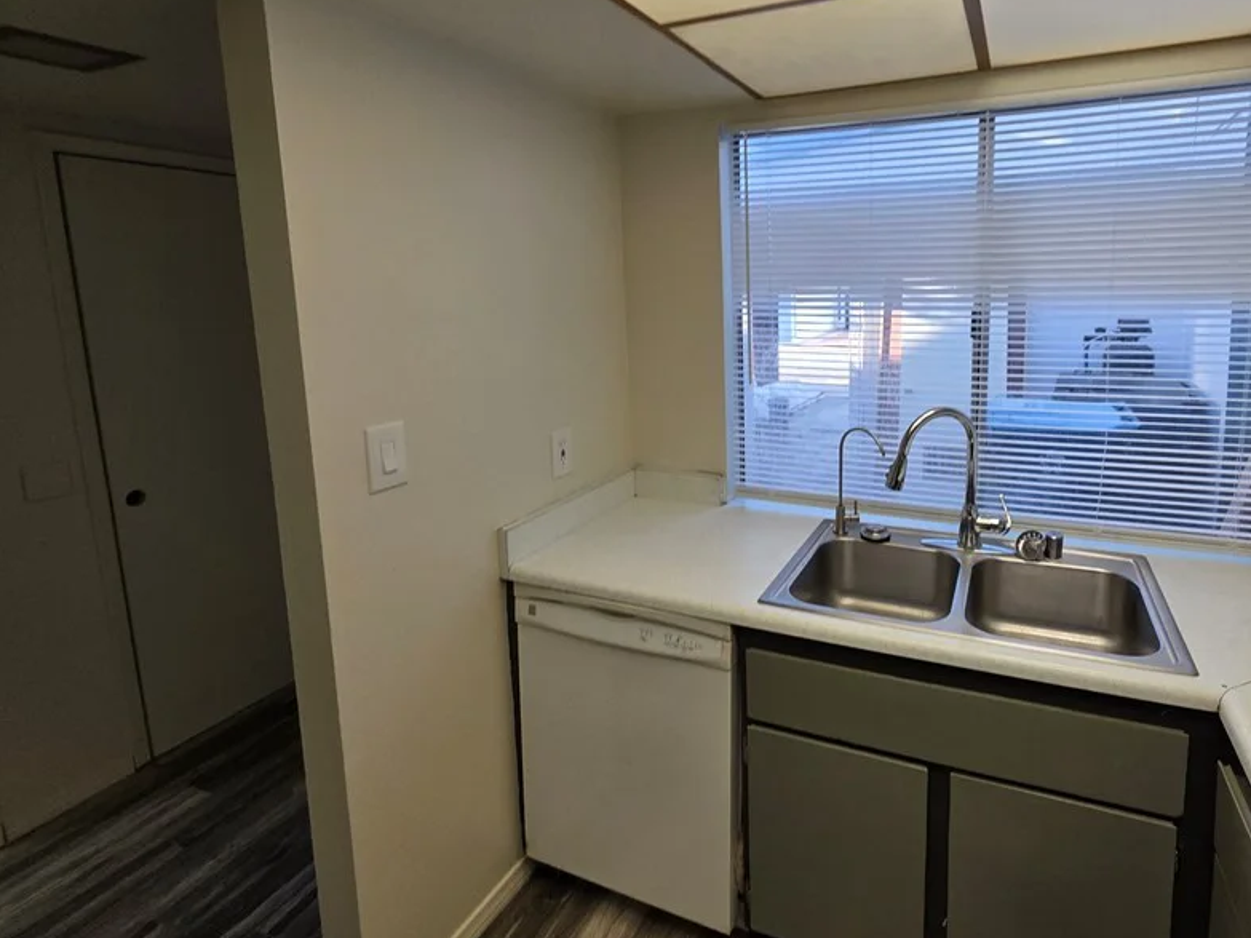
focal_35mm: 17
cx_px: 740
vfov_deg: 74.2
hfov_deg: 90.1
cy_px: 391
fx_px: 614
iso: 64
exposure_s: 1/120
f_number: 1.9
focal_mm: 2.2
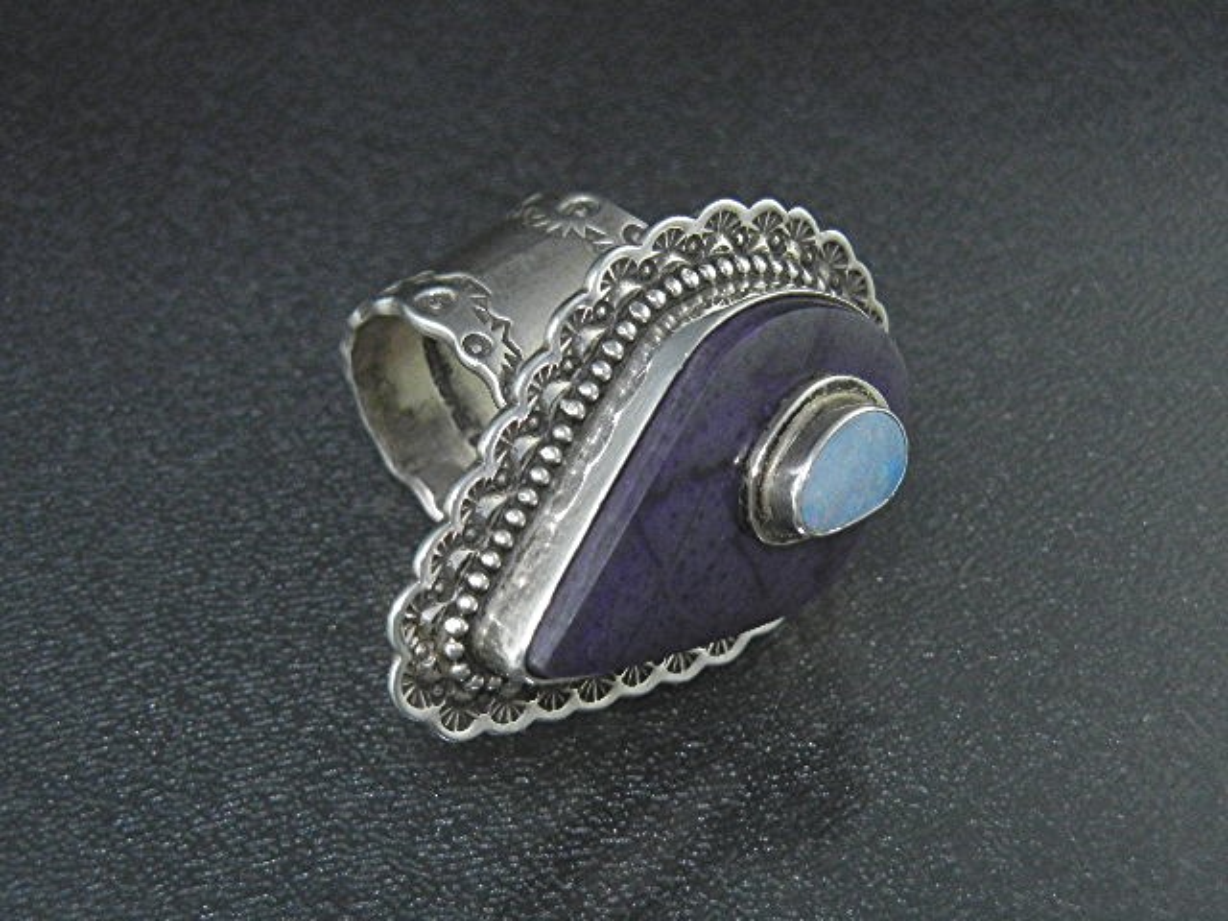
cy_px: 460
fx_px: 2732
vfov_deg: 19.1
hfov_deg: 25.3
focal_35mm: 77
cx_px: 614
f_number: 8.6
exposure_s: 1/30
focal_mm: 13.9
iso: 800
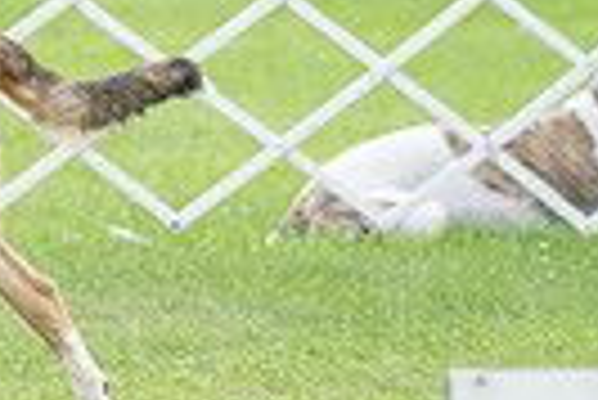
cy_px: -254
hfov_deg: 3.1
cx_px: -495
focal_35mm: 670
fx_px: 11141
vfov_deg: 2.1
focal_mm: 154
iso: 400
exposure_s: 1/400
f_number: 4.5
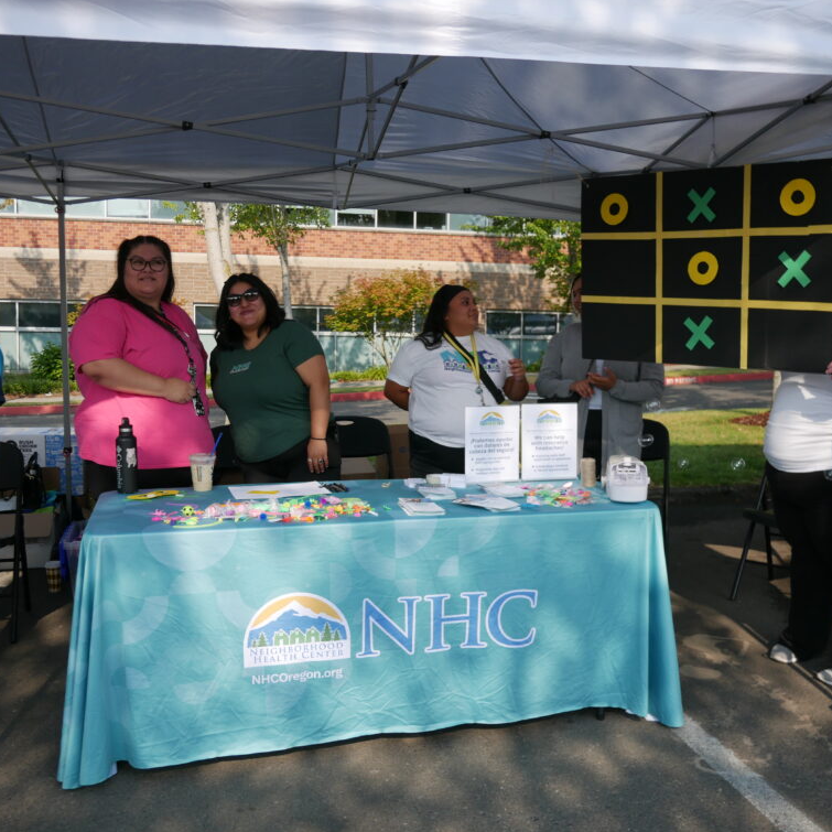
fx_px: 979
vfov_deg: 46.0
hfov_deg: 46.0
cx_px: 399
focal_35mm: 36
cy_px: 420
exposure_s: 1/1000
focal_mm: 15
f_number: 4.5
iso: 200
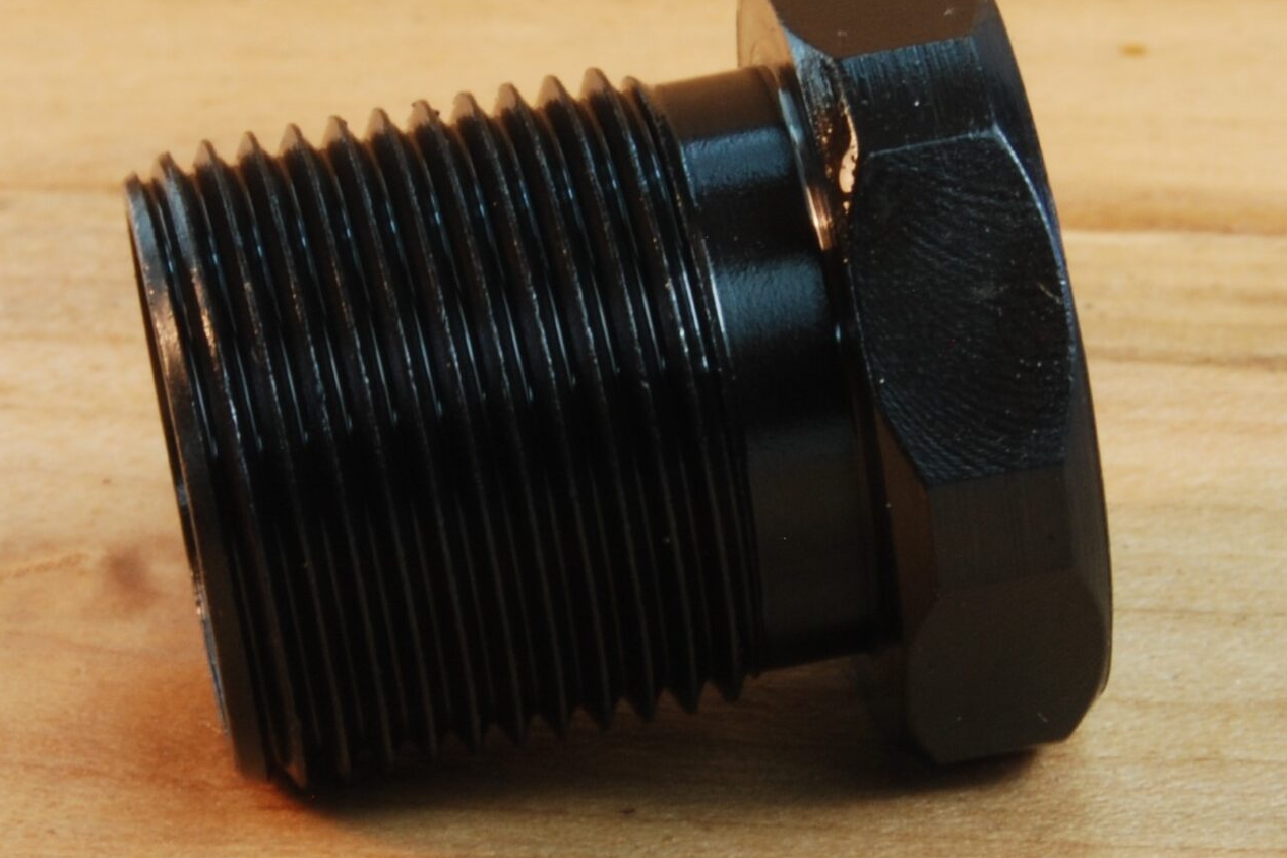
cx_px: 597
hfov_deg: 12.3
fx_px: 5970
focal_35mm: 167
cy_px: 413
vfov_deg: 8.2
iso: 200
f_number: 20
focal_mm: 55
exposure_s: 1/4
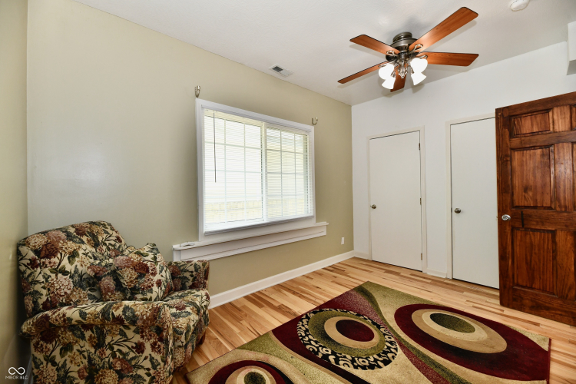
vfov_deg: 81.2
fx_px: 224
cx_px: 288
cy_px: 192
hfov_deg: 104.3
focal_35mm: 14
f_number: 6.3
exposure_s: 1/100
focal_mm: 14
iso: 640
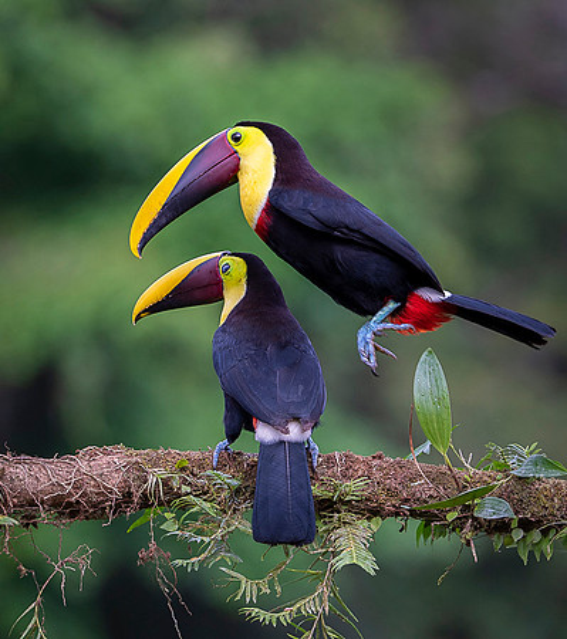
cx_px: 277
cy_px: 334
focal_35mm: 310
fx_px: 6131
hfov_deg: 5.3
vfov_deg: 6.0
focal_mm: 220
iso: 800
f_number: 4
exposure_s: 1/1250
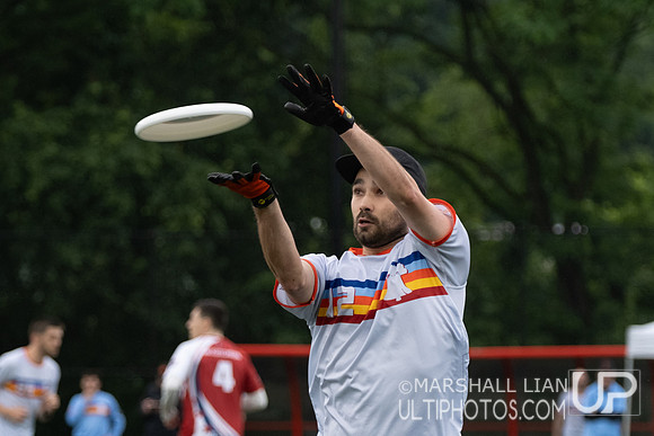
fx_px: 5141
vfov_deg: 4.9
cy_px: 302
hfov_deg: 7.3
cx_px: 285
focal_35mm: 283
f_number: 2.8
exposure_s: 1/1000
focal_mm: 94.5
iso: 640
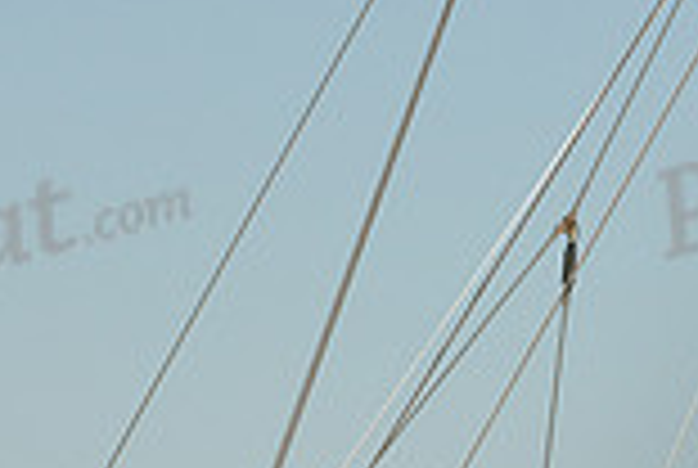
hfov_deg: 2.8
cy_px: 853
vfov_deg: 1.8
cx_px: 428
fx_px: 14492
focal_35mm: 746
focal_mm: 200
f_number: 6.3
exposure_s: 1/1250
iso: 250
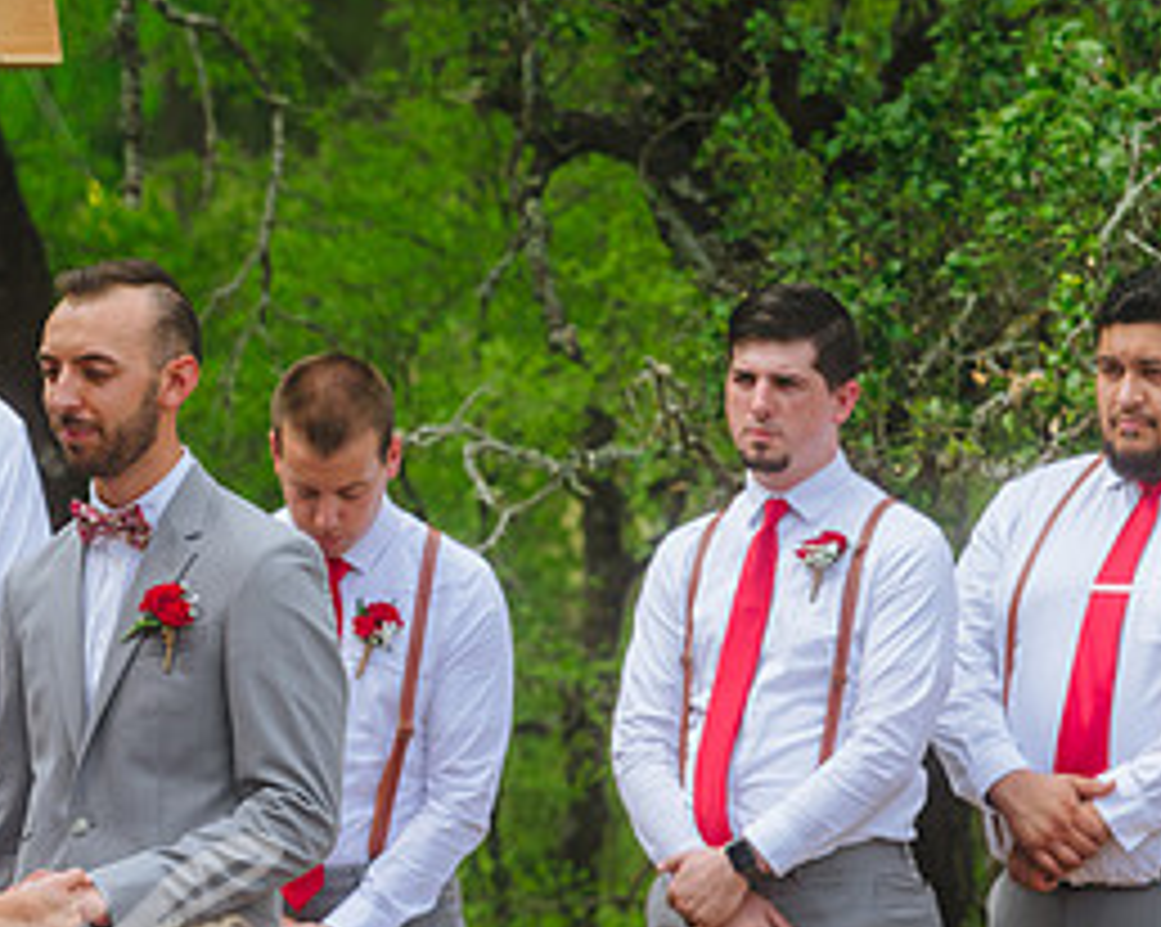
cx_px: 22
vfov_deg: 5.2
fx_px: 10163
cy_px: 578
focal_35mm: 296
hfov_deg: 6.5
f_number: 4
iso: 250
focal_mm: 140
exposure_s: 1/320
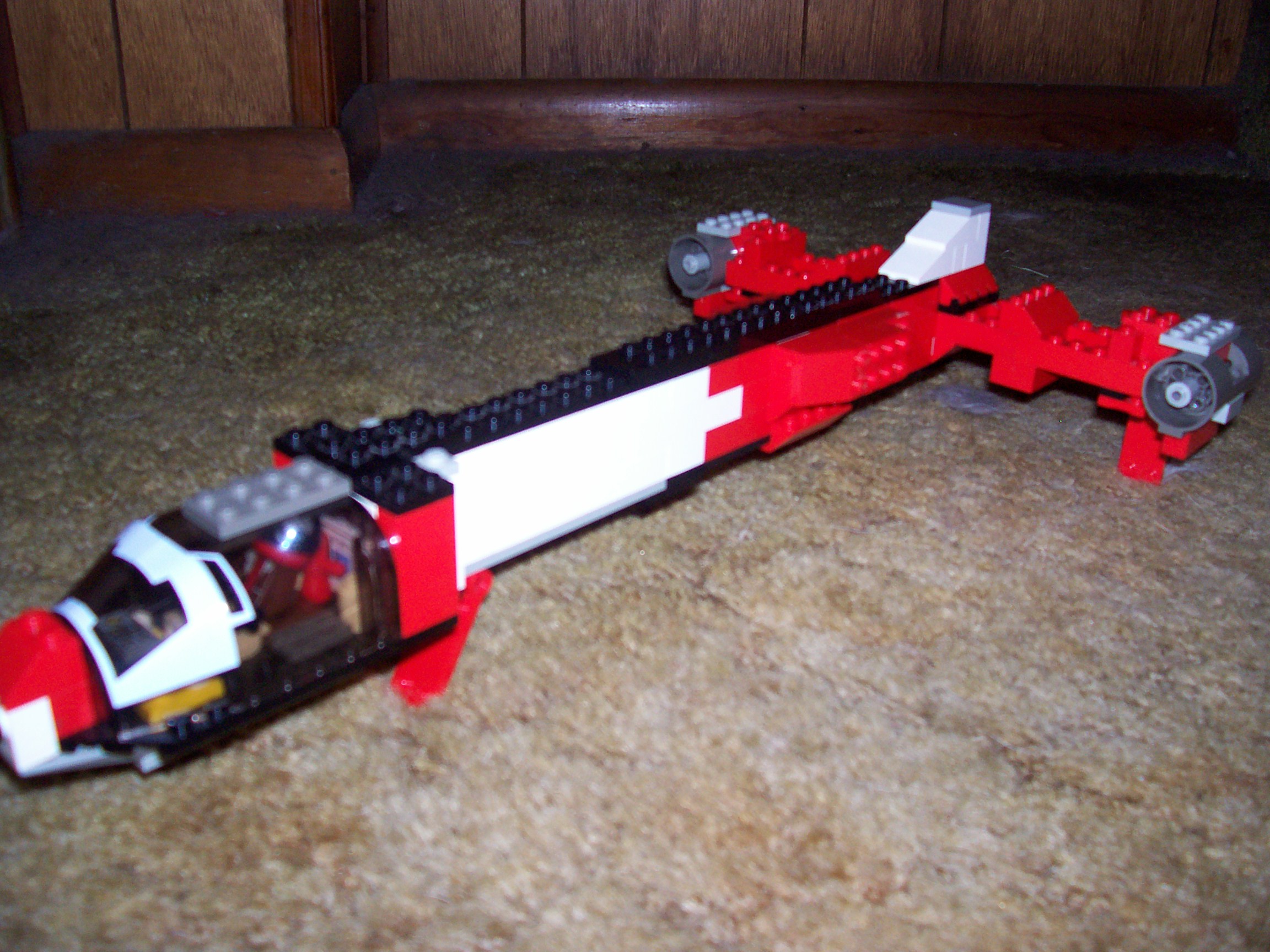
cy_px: 476
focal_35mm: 34
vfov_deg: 41.8
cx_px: 635
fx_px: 1247
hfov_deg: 54.0
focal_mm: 5.6
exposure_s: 1/112
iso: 140
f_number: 2.7
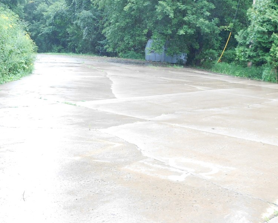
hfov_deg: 38.4
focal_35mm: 48
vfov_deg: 31.4
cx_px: 98
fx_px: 395
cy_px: 99
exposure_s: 1/15
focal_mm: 6.3
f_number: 3.5
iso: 400
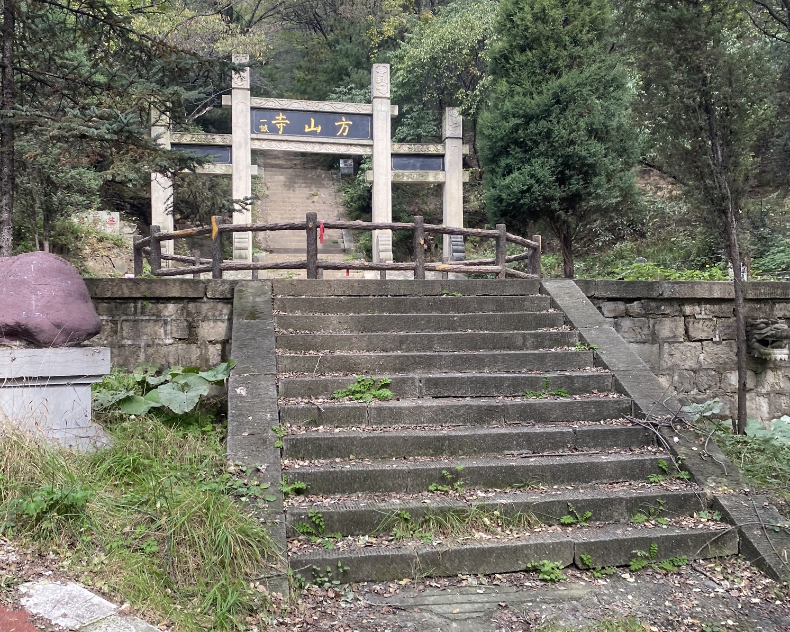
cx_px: 394
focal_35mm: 34
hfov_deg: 52.9
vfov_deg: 43.3
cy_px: 313
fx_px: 795
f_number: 1.8
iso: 32
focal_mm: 4.25
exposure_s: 1/334
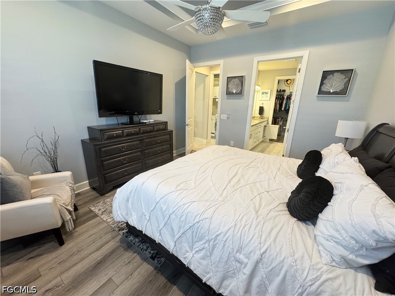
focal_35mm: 14
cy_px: 148
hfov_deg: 102.1
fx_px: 160
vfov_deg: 85.7
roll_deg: -1.8
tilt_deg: -15.8
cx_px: 198
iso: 320
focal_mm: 2.22
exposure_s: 1/60
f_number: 2.2
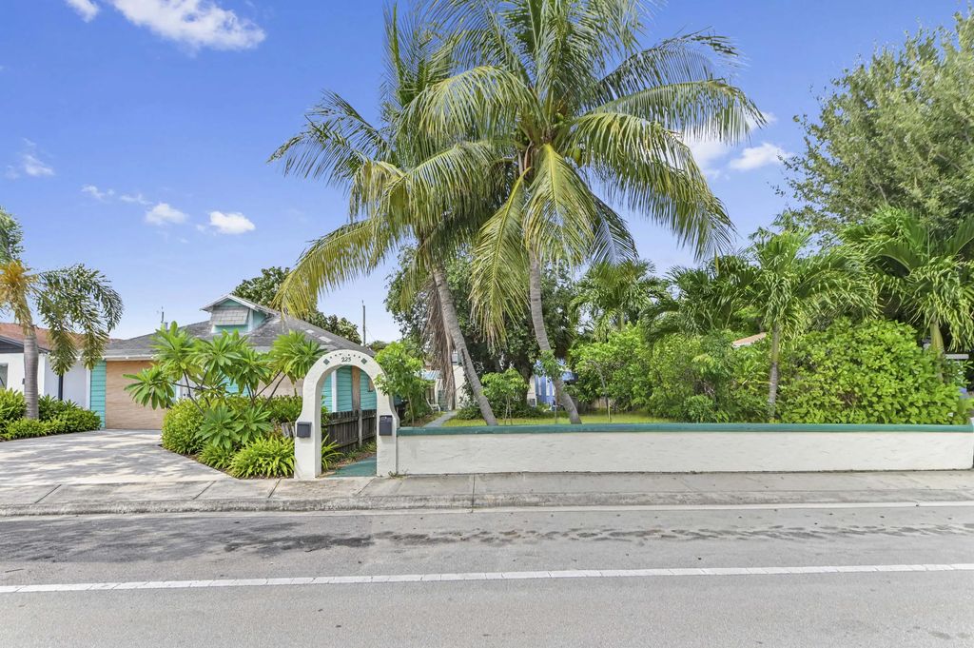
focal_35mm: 18
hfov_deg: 90.0
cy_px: 324
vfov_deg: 67.3
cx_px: 487
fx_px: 487
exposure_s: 1/640
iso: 400
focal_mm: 18
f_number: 9
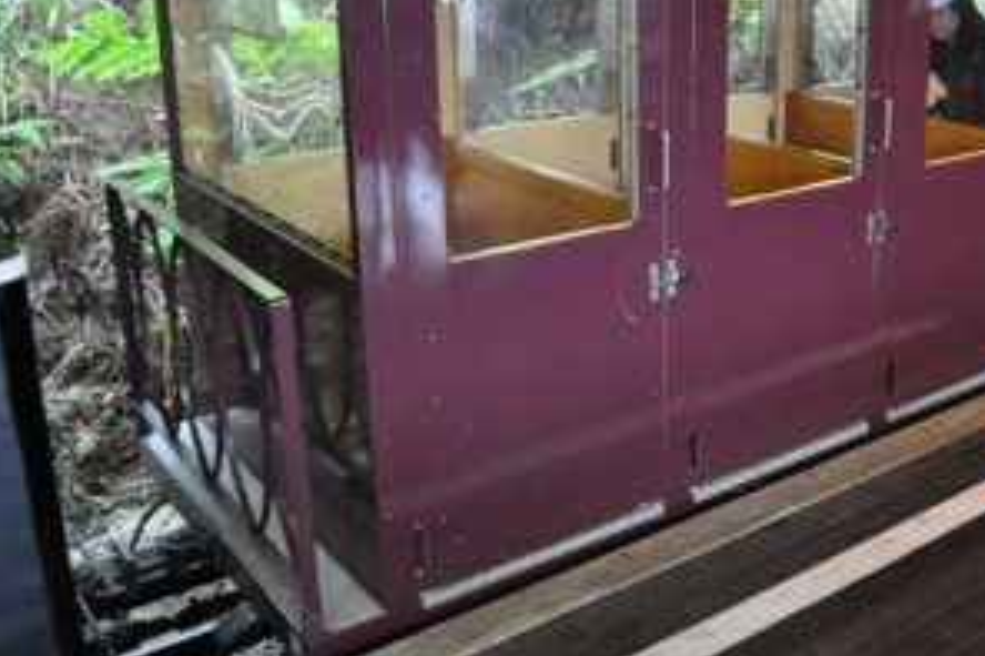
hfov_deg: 46.1
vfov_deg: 32.2
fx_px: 1121
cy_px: 201
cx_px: 715
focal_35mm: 41
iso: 1600
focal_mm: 18
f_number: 3.5
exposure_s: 1/20
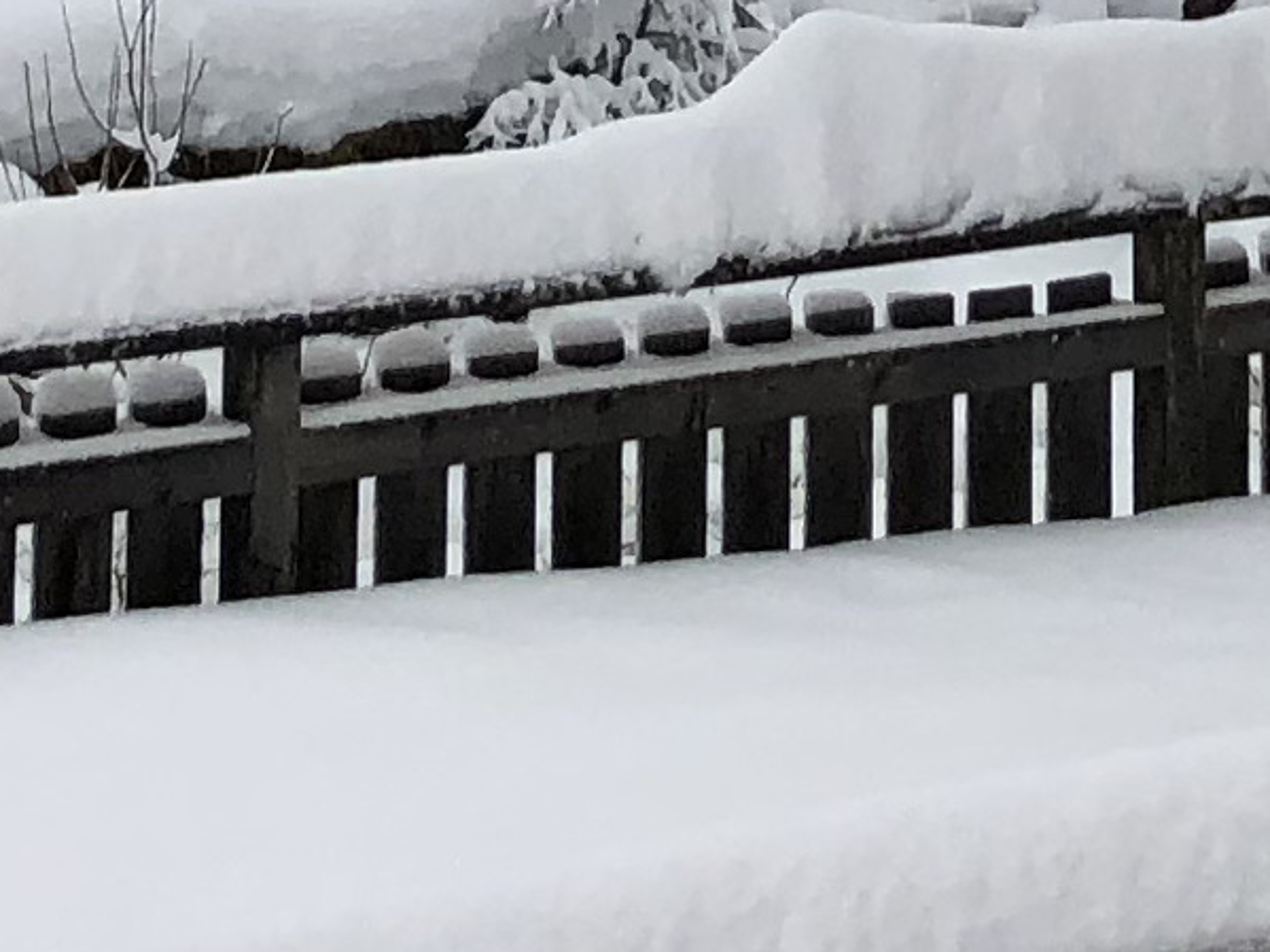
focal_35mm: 187
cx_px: 547
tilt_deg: +11.5
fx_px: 6859
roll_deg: -0.4
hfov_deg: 10.6
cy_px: -2074
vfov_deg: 7.0
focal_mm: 4
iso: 20
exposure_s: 1/2667
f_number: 1.8
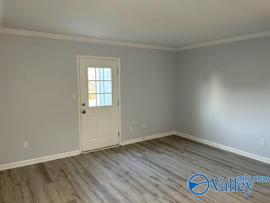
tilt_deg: -4.5
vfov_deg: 53.1
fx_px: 203
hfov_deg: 67.3
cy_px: 102
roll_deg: +0.6
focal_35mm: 26
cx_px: 135
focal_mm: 5.7
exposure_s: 1/60
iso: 100
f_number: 1.5
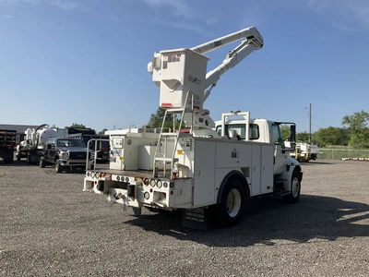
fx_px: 309
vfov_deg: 48.2
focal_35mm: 29
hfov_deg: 61.7
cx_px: 184
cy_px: 138
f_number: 1.8
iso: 25
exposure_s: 1/2320
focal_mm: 3
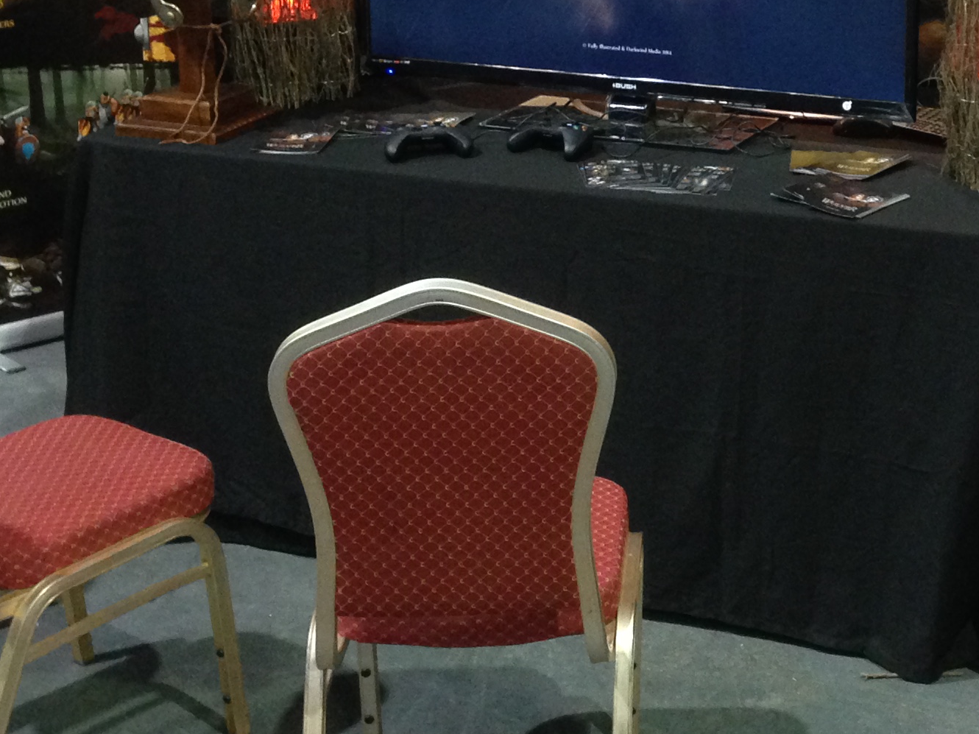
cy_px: 51
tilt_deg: -11.6
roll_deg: -0.4
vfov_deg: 17.9
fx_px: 2290
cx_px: 835
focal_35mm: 81
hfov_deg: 23.6
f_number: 2.4
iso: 250
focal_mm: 4.12
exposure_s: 1/20
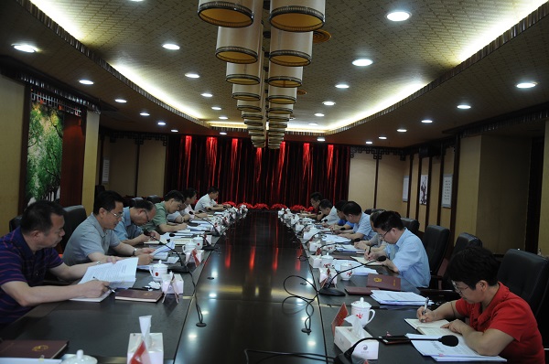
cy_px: 182
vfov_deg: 47.8
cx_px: 274
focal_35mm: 27
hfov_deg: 67.5
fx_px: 411
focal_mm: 18
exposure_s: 1/30
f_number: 3.5
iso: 320
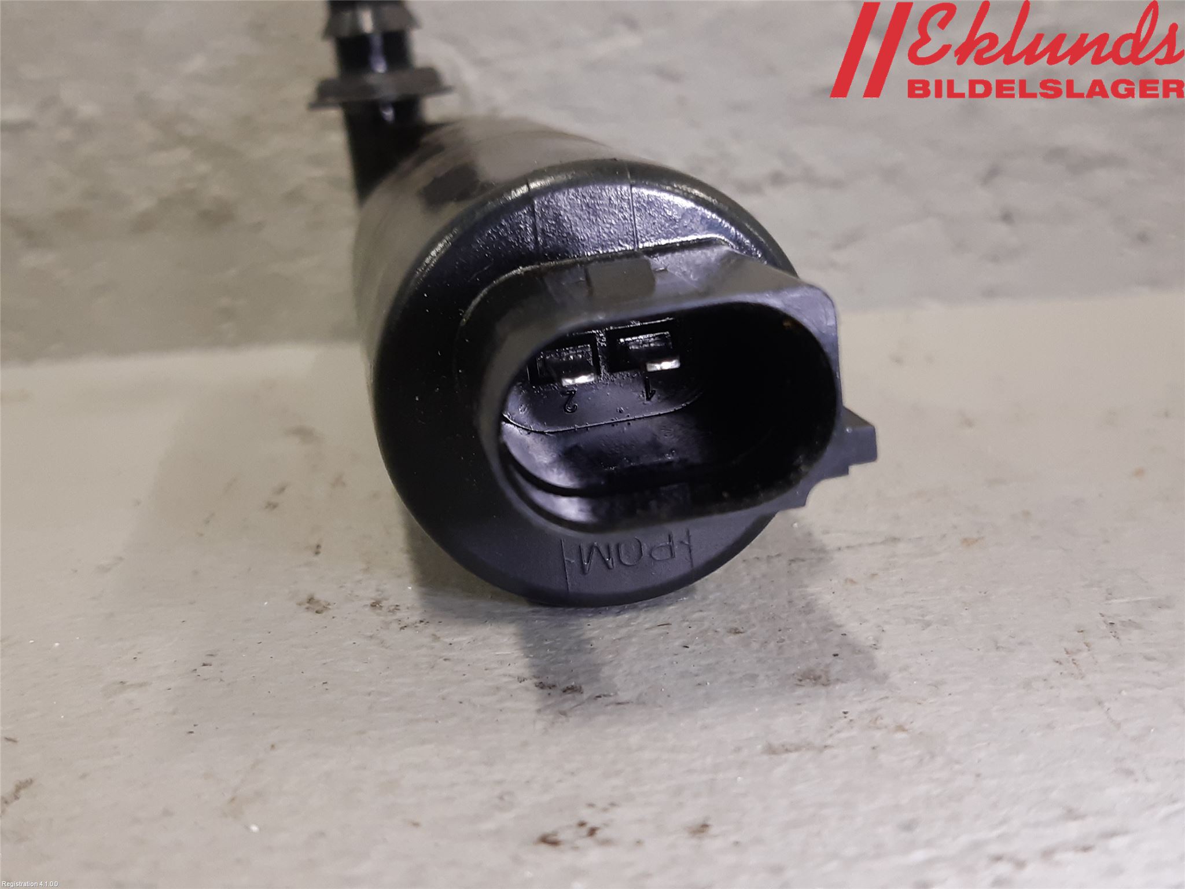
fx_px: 890
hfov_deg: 67.3
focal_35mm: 26
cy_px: 444
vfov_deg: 53.1
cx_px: 592
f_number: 1.7
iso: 160
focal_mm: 3.93
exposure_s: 1/50
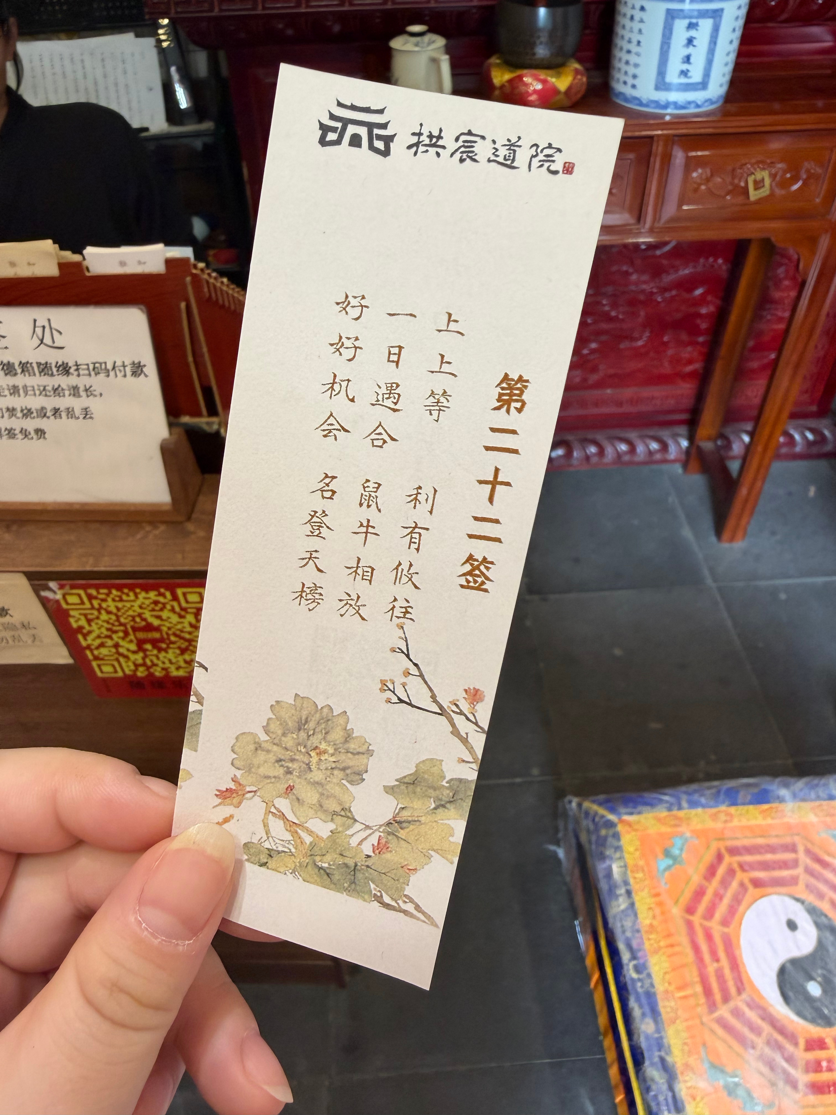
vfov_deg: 71.6
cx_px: 418
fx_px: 773
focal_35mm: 24
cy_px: 558
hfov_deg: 56.8
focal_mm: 2.22
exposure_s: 1/121
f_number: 2.2
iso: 160
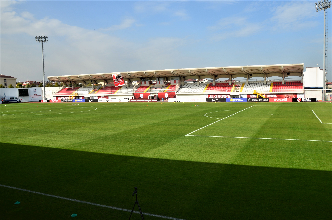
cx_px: 166
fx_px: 248
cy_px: 110
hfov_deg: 67.5
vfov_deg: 47.7
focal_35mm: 27
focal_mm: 18
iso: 140
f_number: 11
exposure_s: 1/125
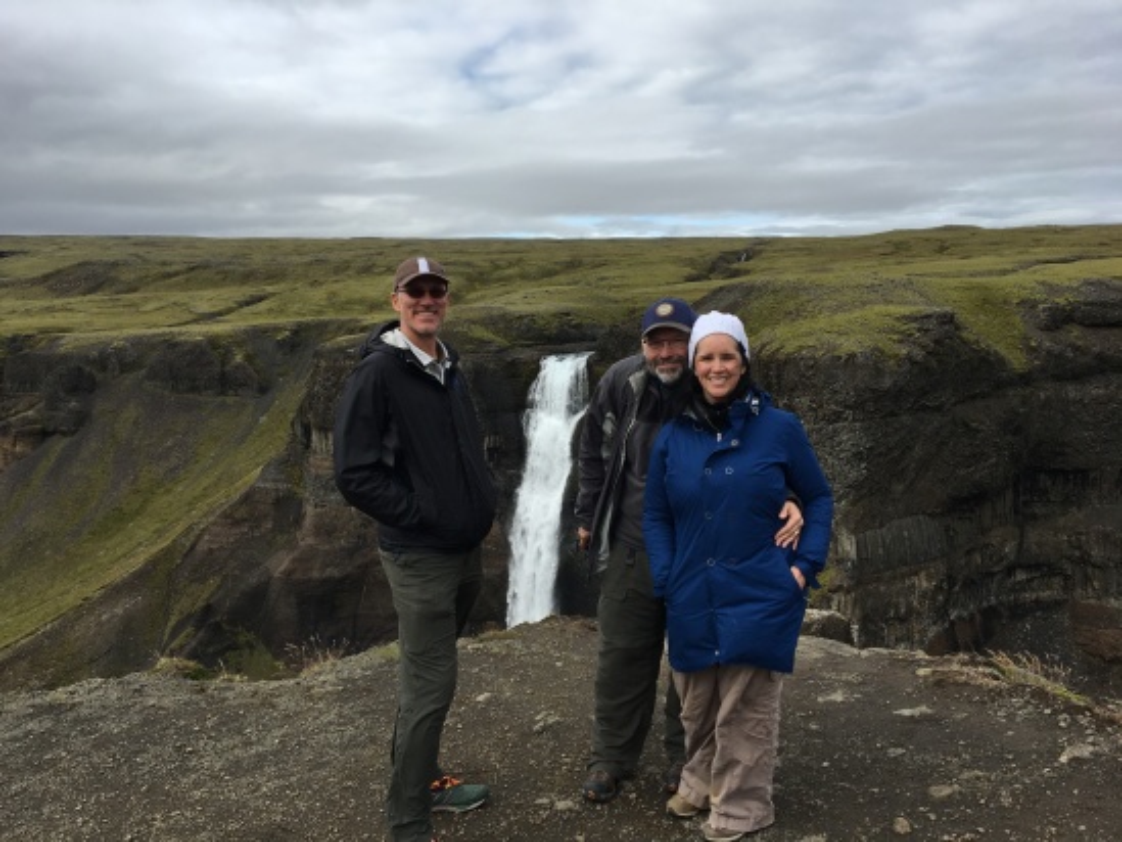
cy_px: 421
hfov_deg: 61.6
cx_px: 561
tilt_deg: -6.7
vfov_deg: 48.2
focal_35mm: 29
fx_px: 940
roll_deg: +1.2
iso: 25
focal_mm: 4.15
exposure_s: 1/1148
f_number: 2.2
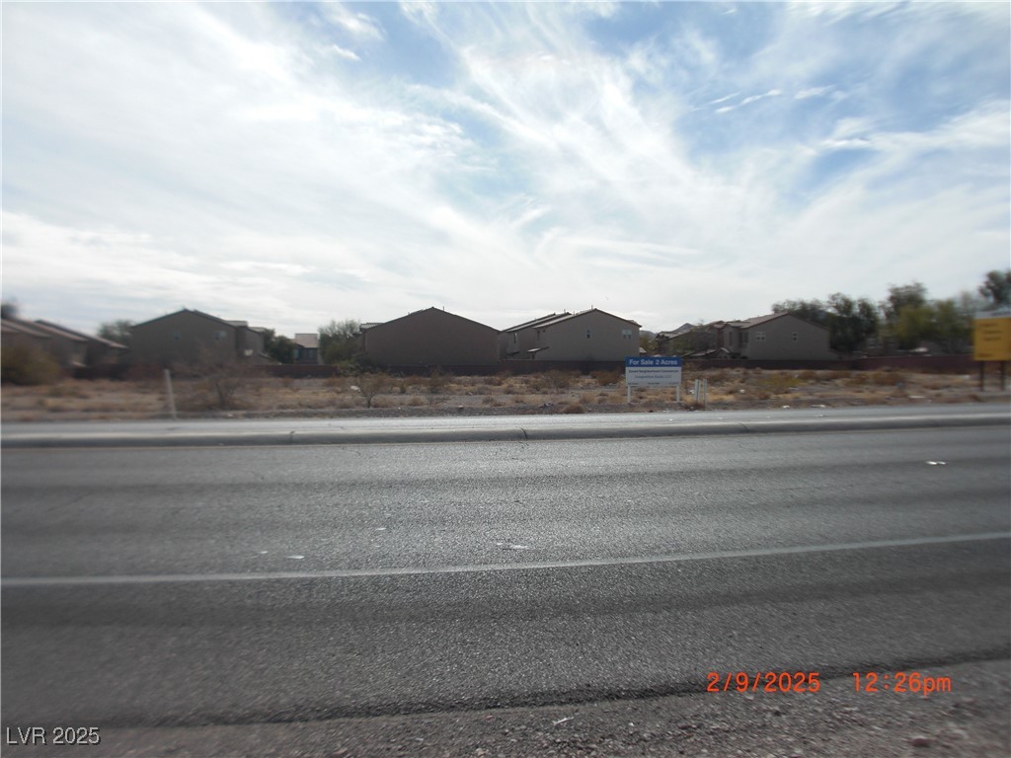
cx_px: 506
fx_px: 1051
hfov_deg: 51.4
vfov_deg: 39.7
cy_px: 379
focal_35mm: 36
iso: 50
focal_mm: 6.3
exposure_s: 1/400
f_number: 7.9
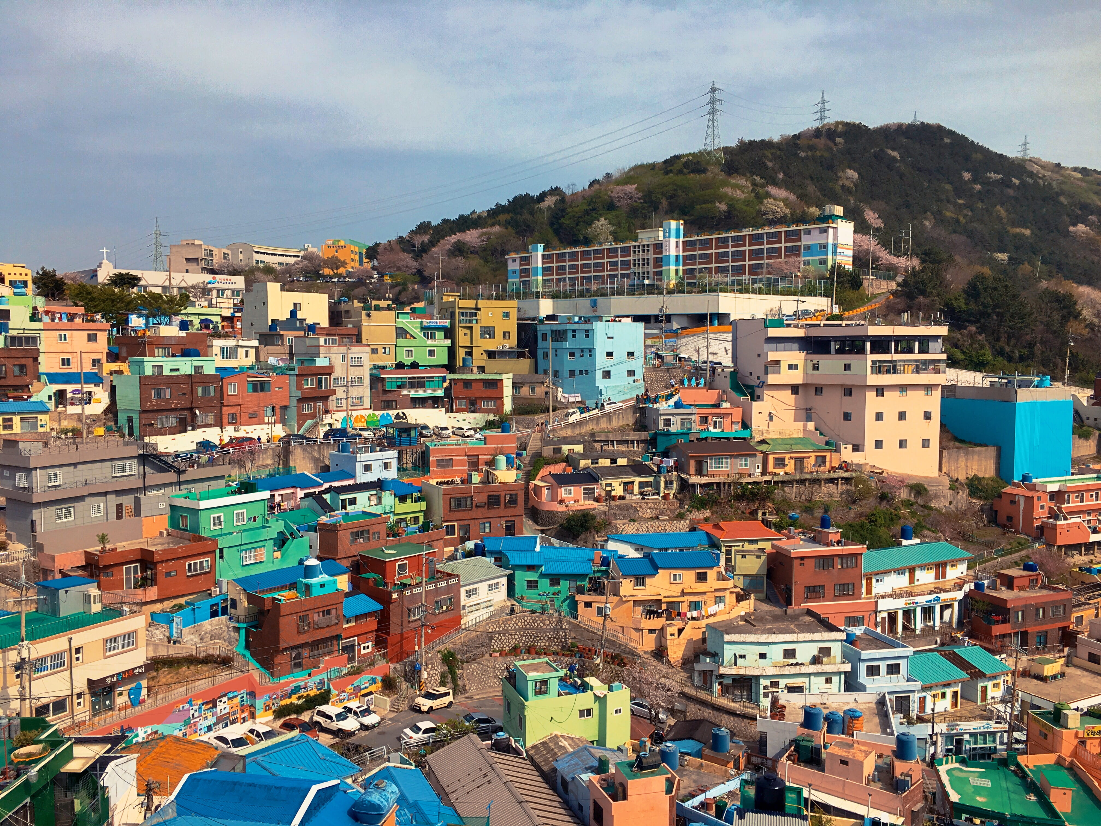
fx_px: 922
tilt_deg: -4.2
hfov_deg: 61.7
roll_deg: -0.7
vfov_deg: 48.2
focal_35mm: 29
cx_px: 550
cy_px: 413
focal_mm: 4.15
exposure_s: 1/1923
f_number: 2.2
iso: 25
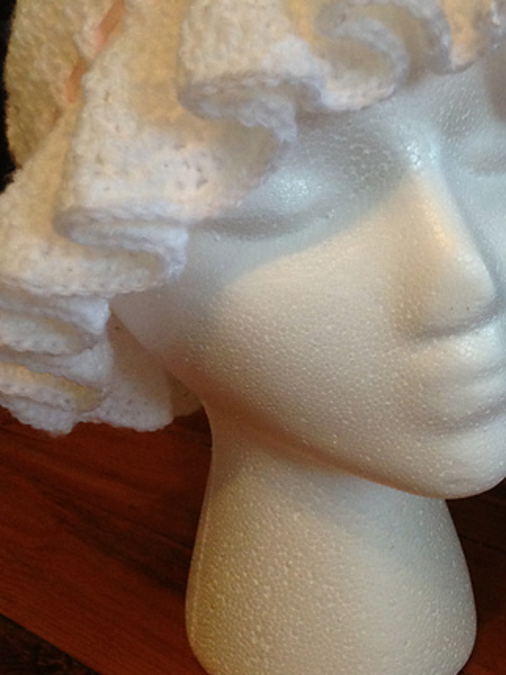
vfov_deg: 38.8
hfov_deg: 29.5
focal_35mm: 49
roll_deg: +0.3
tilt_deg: -17.0
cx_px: 326
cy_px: 276
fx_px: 955
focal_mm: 4.12
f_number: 2.4
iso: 250
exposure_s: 1/20
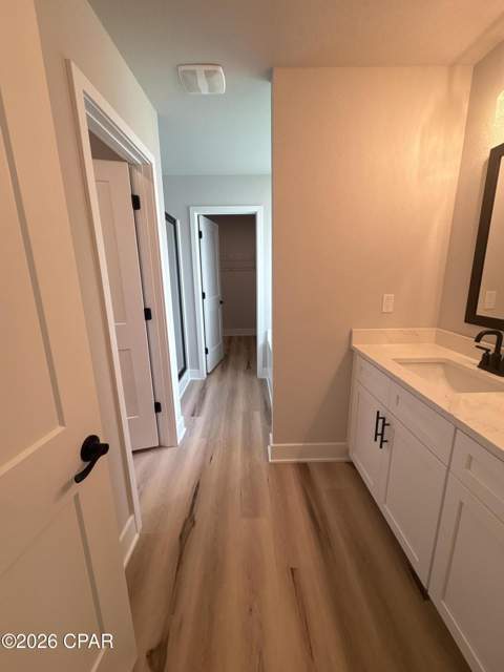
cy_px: 336
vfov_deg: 102.1
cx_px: 252
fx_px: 272
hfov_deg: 85.7
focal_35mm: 14
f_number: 2.2
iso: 125
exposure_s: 1/120
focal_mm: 2.22
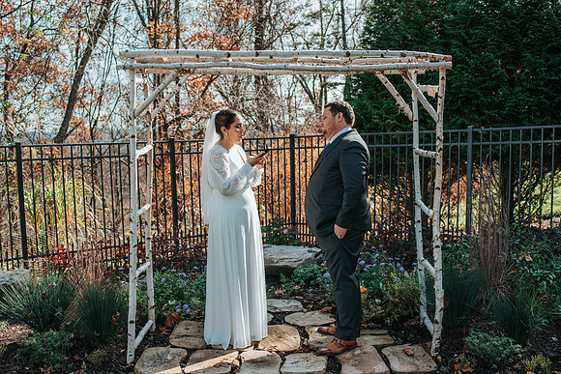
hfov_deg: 51.1
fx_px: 586
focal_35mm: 38
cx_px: 268
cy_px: 187
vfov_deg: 35.4
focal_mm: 35
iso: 360
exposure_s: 1/1250
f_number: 3.5
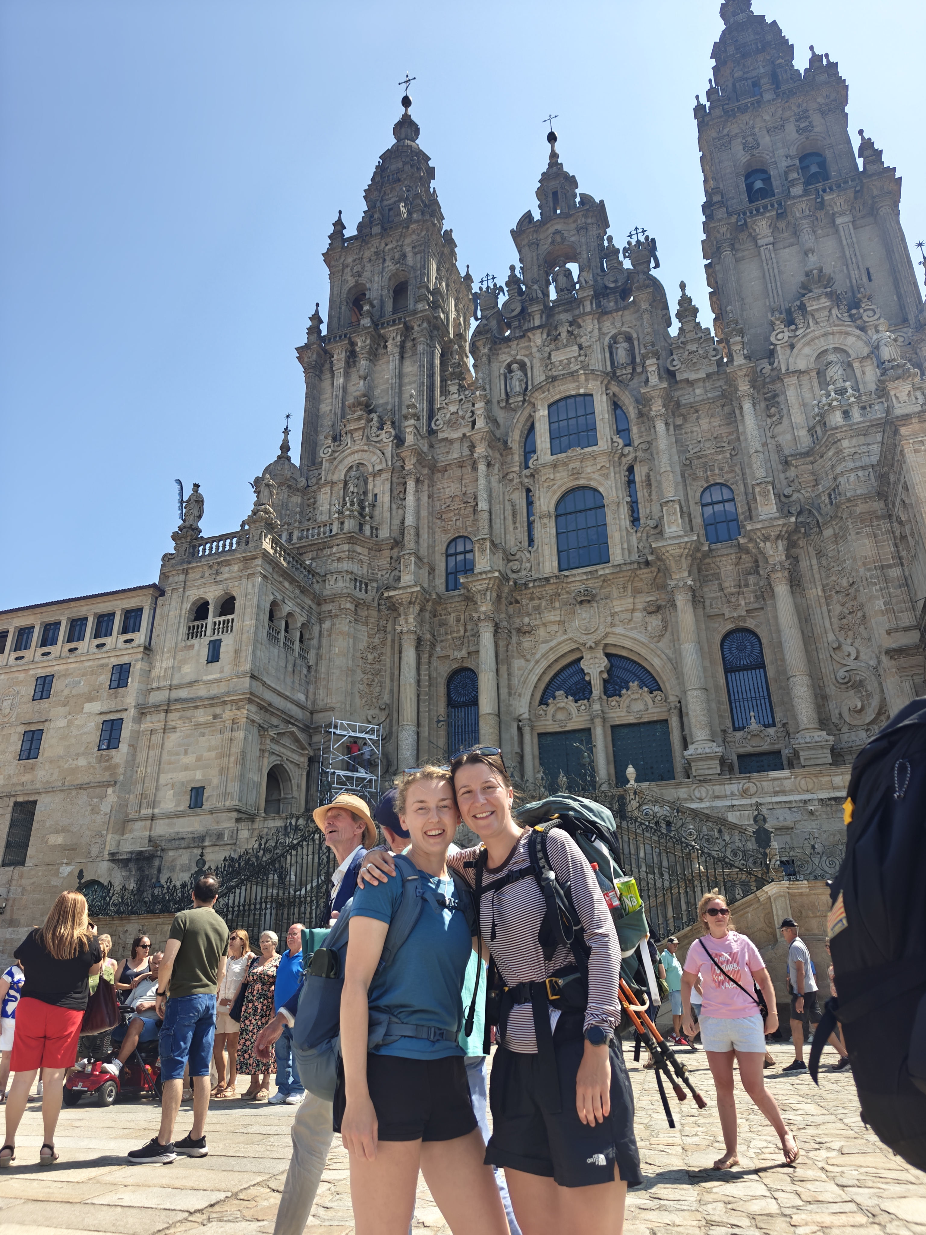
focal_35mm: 23
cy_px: 618
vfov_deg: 73.9
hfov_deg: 58.9
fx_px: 820
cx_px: 463
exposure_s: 1/697
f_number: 1.6
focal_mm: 6.06
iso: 50
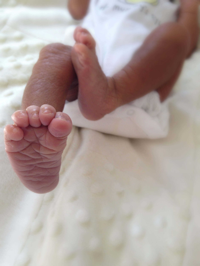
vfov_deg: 55.3
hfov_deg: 43.0
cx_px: 100
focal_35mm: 33
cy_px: 133
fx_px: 254
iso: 64
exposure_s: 1/60
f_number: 2.4
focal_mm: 4.12
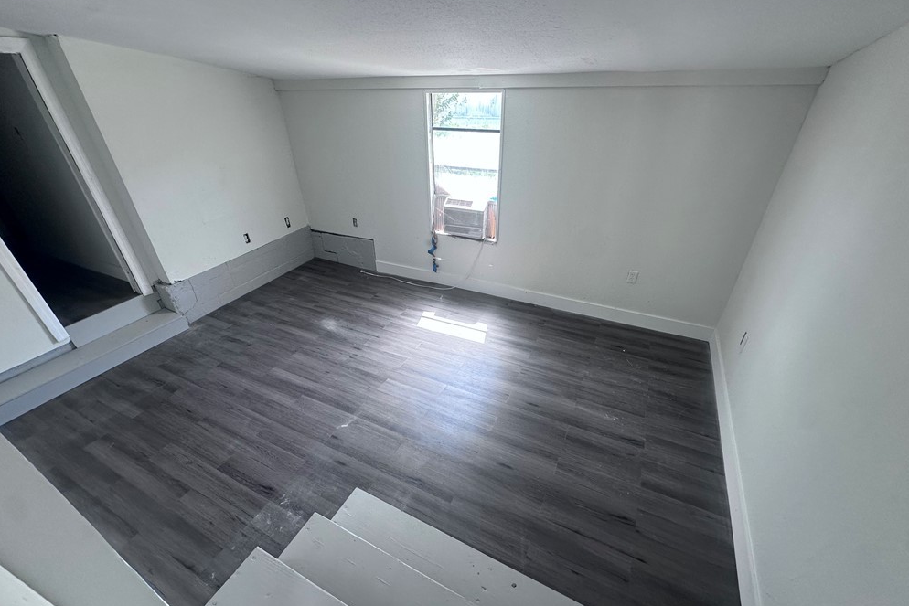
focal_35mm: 15
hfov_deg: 100.4
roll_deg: +1.2
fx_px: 379
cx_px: 451
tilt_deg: -31.2
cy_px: 308
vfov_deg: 77.3
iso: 100
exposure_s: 1/99
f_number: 2.2
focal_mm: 2.22
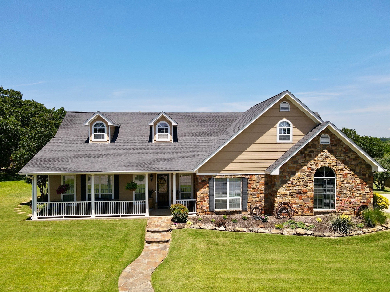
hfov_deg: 71.6
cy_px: 146
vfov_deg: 56.8
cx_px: 195
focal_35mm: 24
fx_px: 270
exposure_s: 1/640
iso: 100
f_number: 2.8
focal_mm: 4.5
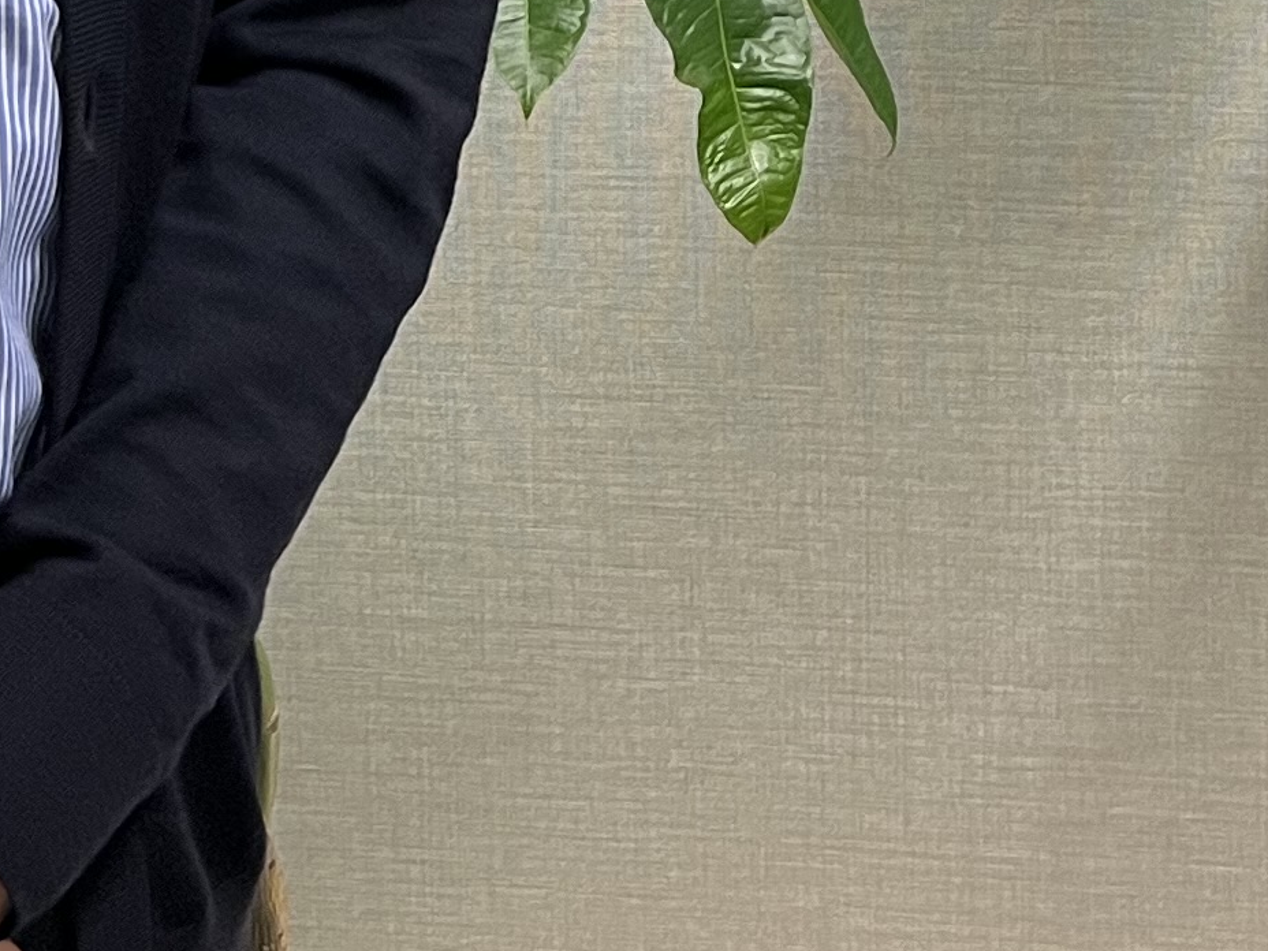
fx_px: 4139
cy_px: -859
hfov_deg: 17.2
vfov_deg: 11.9
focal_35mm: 113
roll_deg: +0.5
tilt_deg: -6.6
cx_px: 1127
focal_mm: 5.7
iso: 64
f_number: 1.5
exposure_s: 1/50
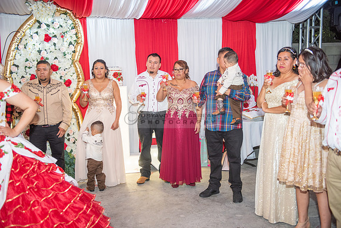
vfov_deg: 35.1
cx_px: 170
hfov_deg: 50.7
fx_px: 360
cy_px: 114
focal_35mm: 38
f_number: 3.2
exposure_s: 1/160
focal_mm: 38
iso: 800
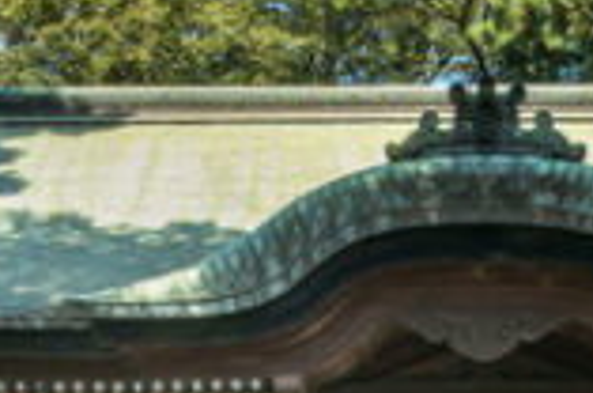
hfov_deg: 15.3
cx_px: 457
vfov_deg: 10.0
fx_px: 2203
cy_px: 469
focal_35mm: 134
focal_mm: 13
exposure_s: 1/200
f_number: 8
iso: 400
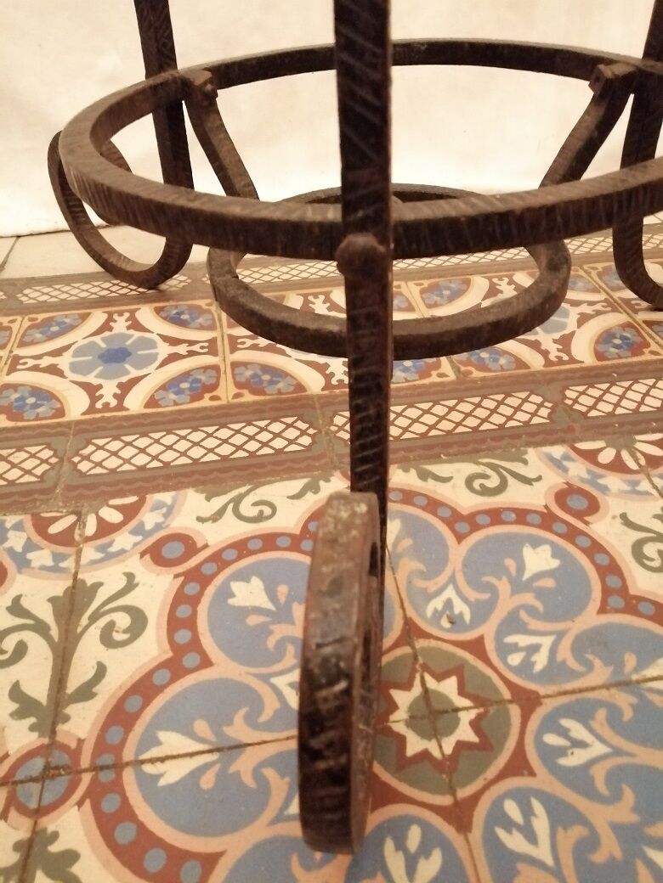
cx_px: 332
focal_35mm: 26
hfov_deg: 53.1
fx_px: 664
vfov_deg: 67.3
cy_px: 442
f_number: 1.8
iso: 1000
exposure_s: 1/12.5
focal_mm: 3.62
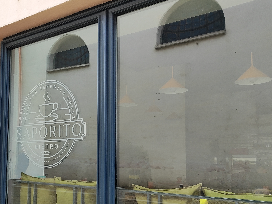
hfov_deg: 46.6
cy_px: 135
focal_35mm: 40
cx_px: 115
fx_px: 314
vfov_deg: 35.6
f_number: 1.89
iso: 57
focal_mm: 5.89
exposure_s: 1/100
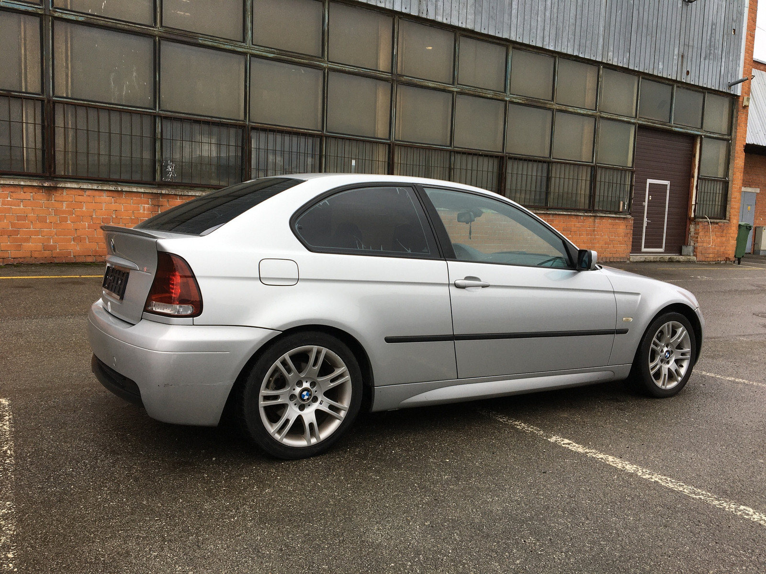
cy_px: 287
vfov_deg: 48.2
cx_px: 383
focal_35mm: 29
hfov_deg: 61.7
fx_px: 642
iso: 25
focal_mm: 4.15
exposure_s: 1/382
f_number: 2.2
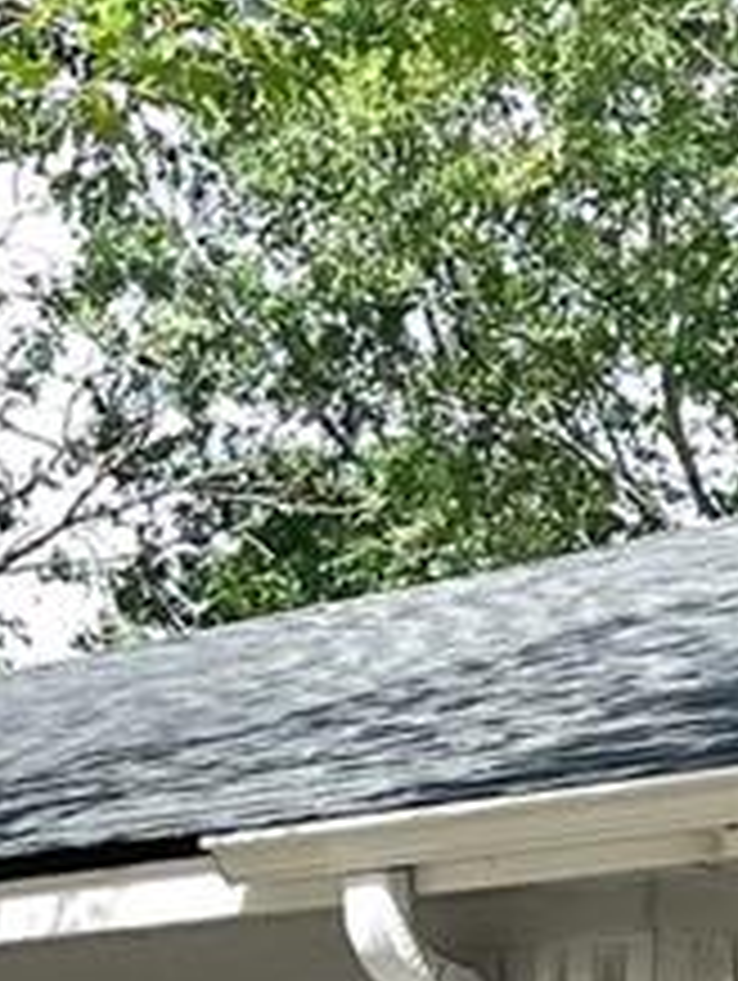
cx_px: 1318
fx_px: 4993
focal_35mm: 176
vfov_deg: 10.5
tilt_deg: +2.1
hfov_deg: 8.2
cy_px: 1827
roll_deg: -1.4
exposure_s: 1/1667
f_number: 1.6
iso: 32
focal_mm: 5.1
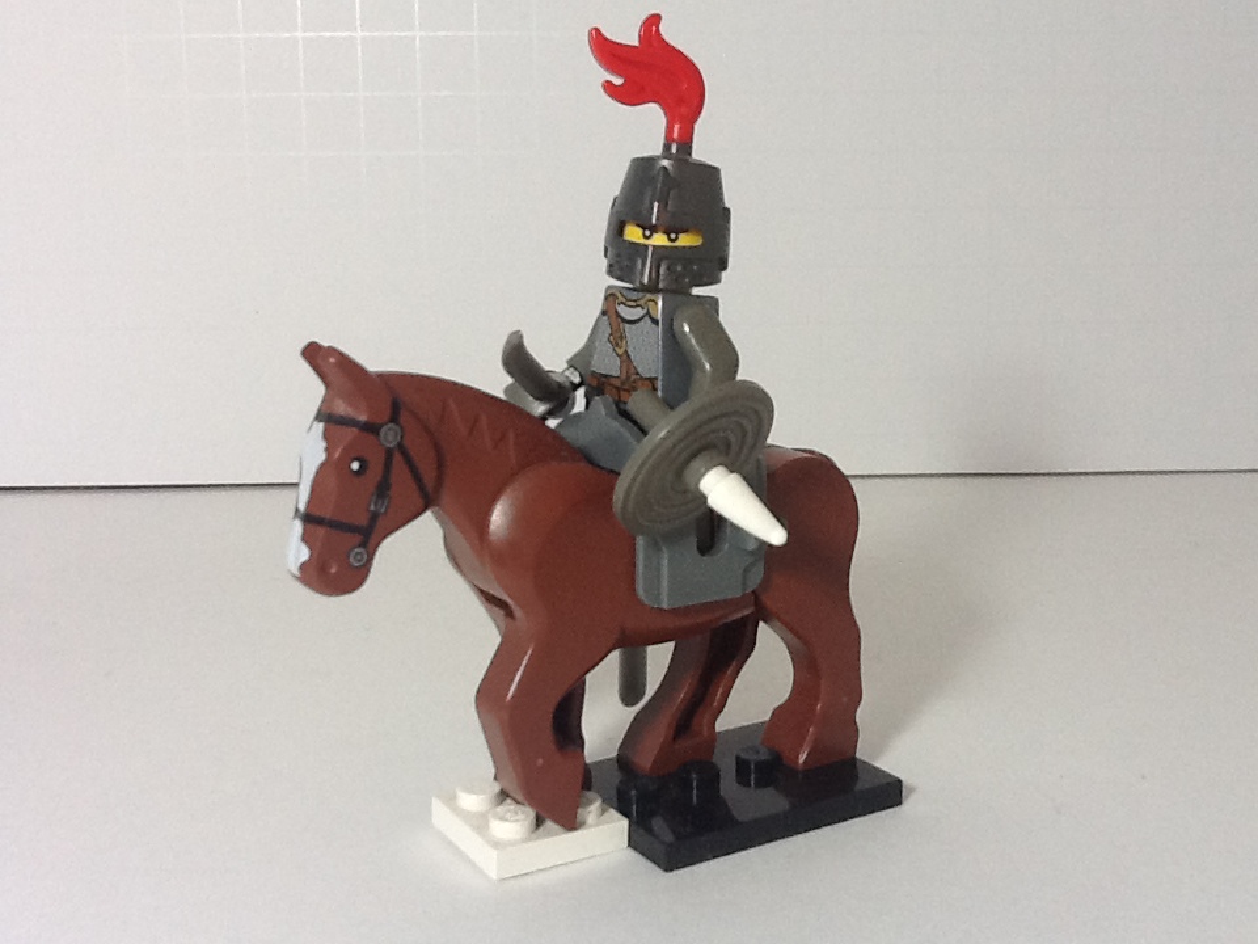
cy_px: 472
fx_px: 1599
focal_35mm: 44
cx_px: 629
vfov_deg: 32.9
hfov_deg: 42.9
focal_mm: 2.03
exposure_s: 1/60
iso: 64
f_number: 2.4
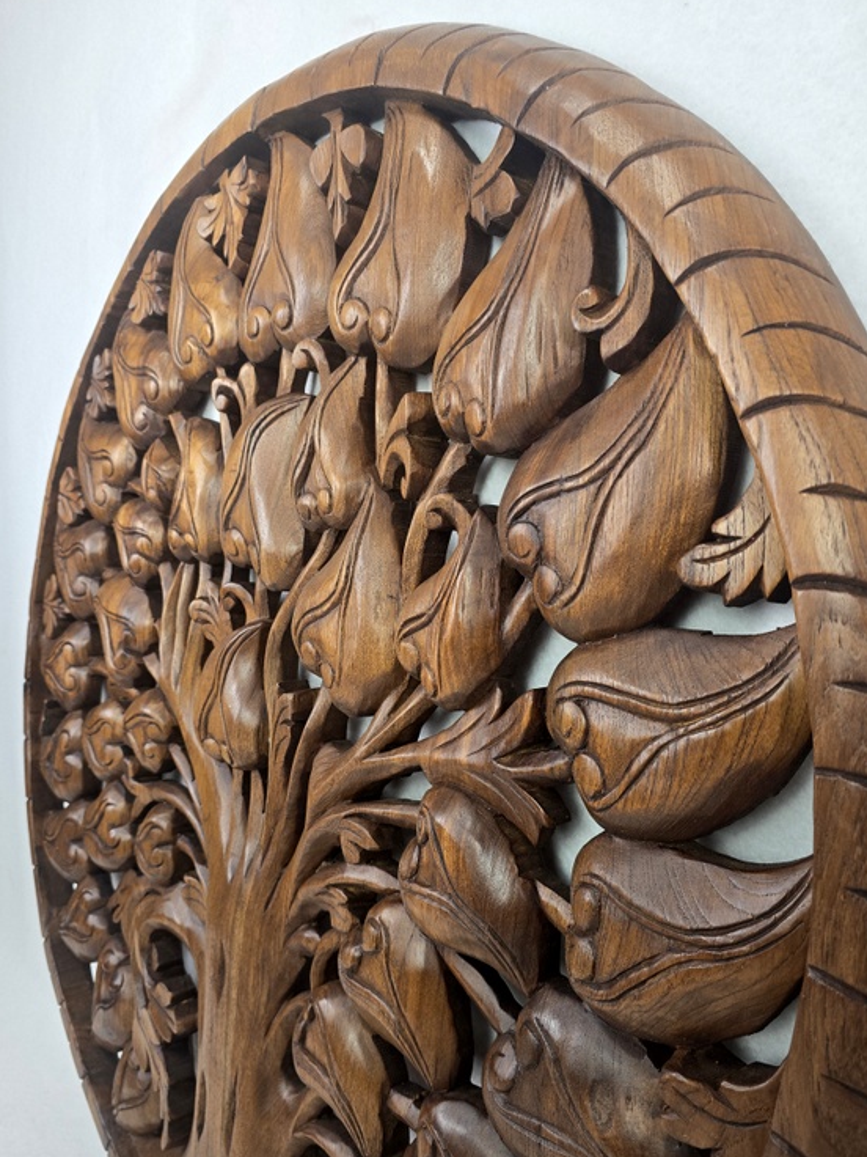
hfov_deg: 54.8
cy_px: 607
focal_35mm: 25
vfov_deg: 69.3
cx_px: 405
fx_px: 835
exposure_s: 1/100
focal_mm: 6.3
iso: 100
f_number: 1.7
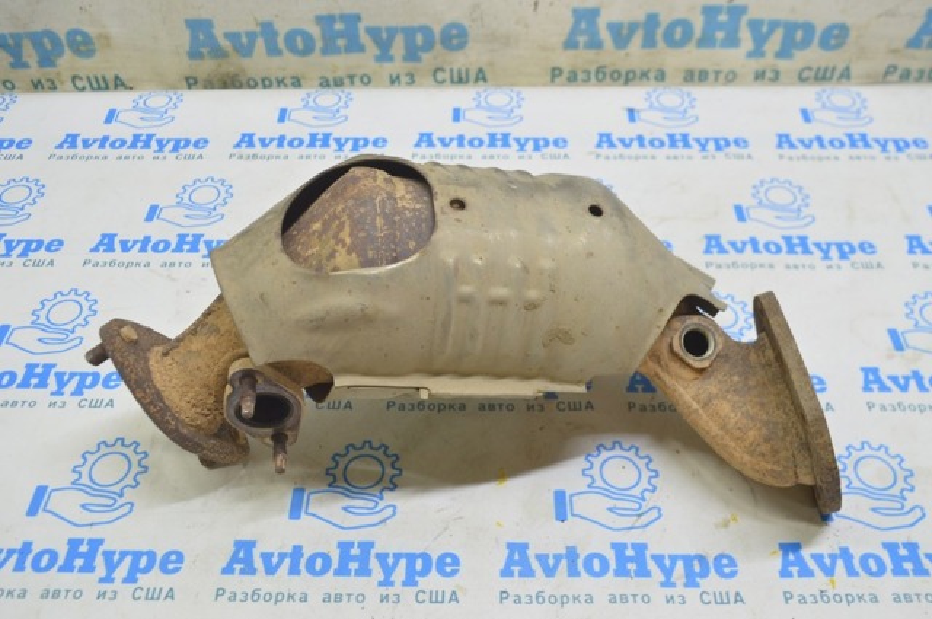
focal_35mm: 34
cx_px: 466
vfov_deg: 38.3
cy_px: 310
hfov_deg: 55.2
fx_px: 892
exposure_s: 1/20
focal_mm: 23
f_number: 5.6
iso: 400
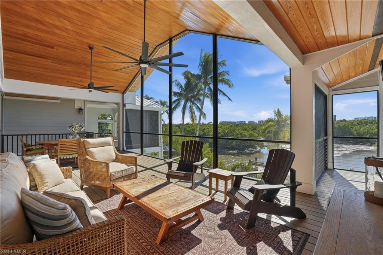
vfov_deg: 73.7
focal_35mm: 16
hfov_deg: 96.8
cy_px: 128
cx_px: 192
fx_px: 170
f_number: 9
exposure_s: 1/2000
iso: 400
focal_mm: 16
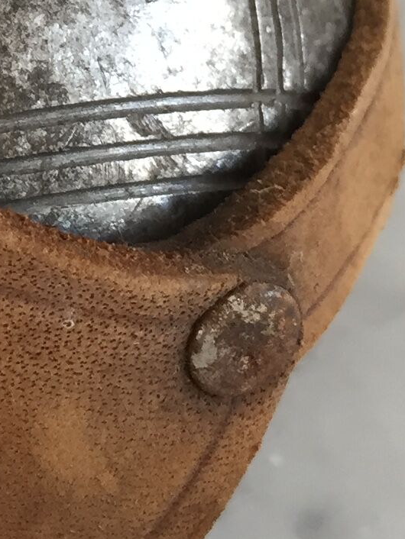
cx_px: -161
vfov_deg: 14.1
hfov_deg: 10.8
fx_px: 2089
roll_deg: -3.3
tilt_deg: -31.5
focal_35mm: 134
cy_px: -161
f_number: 2.2
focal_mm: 4.15
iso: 40
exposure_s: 1/33
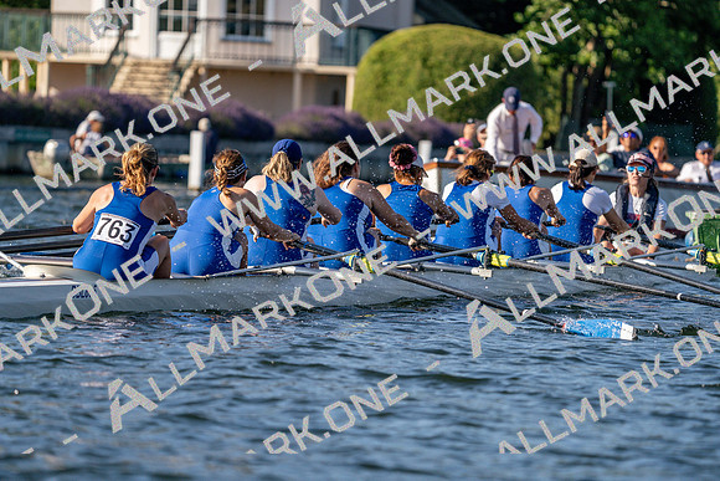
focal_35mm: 289
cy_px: 240
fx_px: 5781
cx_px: 360
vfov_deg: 4.8
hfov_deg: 7.1
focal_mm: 289
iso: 320
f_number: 5.6
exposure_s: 1/1600
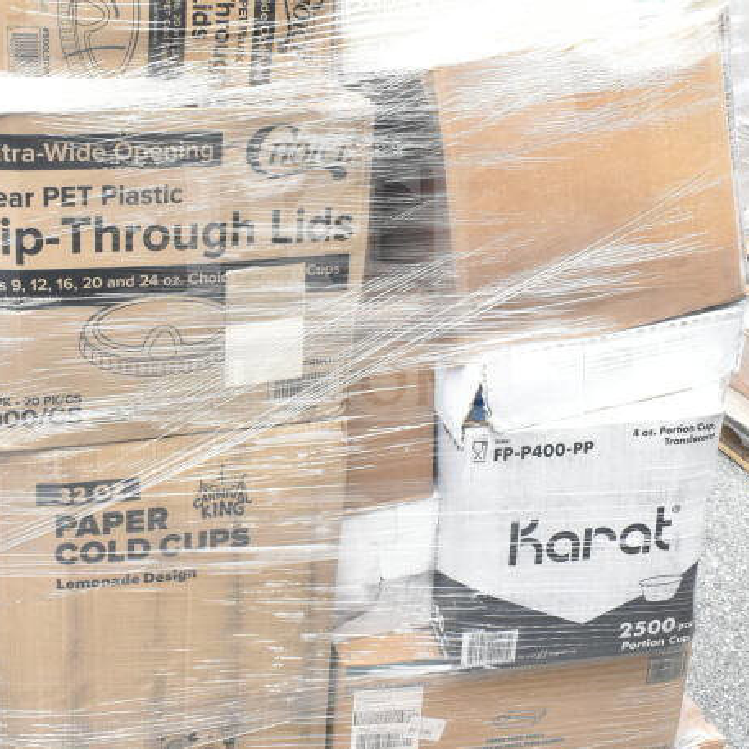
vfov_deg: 33.3
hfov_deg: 33.4
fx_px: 1248
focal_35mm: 51
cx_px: 326
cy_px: 290
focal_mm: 20
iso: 1600
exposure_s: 1/400
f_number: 10
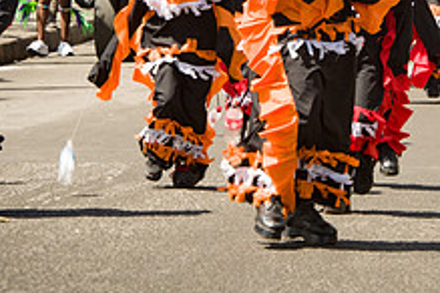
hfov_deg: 5.8
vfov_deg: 3.8
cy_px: -16
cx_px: 380
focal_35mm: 357
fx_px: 4363
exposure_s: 1/160
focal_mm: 135
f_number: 8
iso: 100
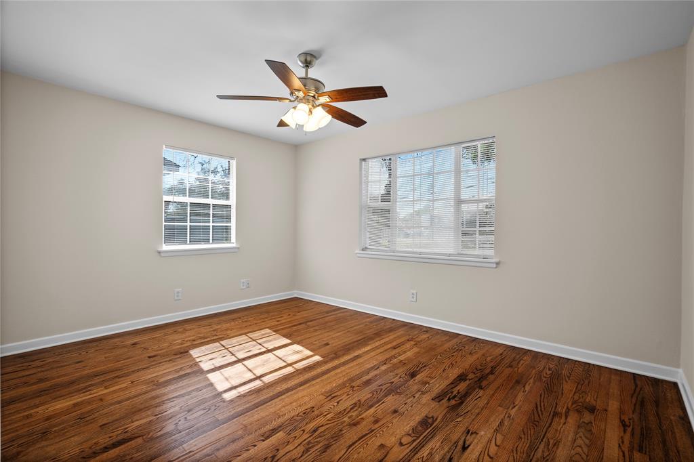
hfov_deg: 96.8
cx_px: 347
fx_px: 308
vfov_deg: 73.7
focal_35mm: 16
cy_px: 231
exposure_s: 1/25
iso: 800
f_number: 7.1
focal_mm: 16
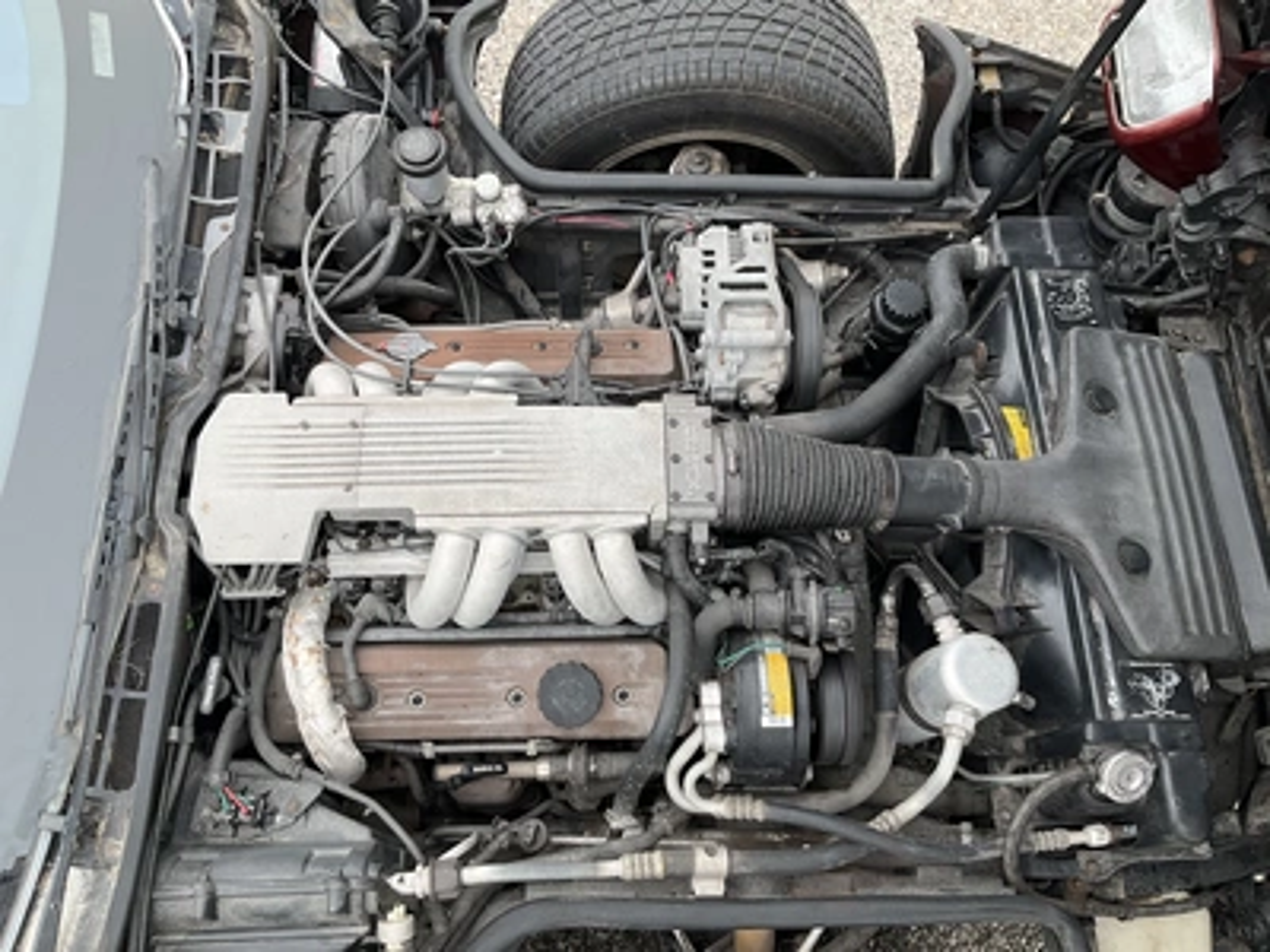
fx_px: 1064
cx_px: 635
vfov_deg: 48.2
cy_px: 476
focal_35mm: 29
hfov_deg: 61.7
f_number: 1.8
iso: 20
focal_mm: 3
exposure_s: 1/122
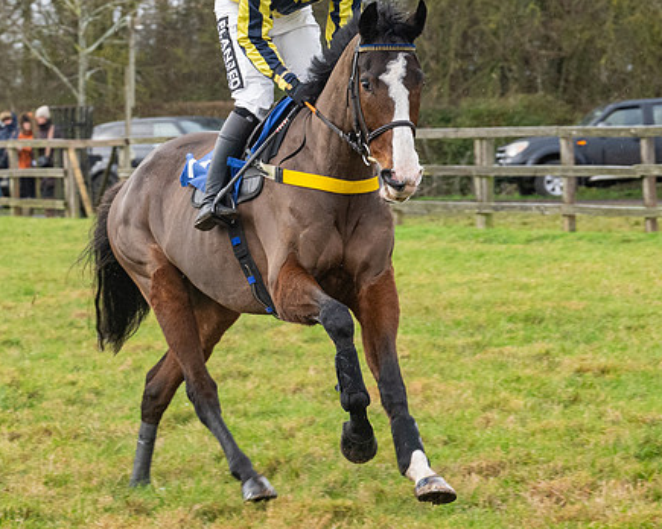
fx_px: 4428
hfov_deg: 8.6
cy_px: 183
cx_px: 319
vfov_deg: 6.8
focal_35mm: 226
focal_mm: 78
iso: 800
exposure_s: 1/500
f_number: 5
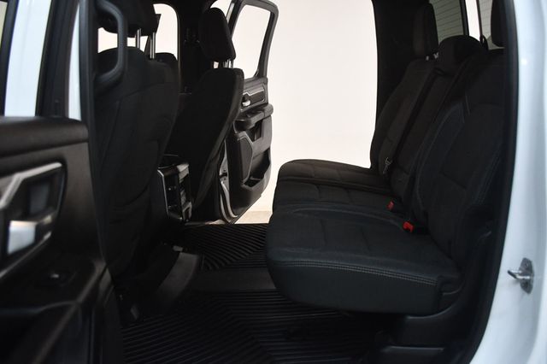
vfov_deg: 38.8
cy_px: 182
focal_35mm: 34
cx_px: 274
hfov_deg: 55.8
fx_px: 516
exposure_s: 1/125
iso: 2800
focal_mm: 23
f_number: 3.8
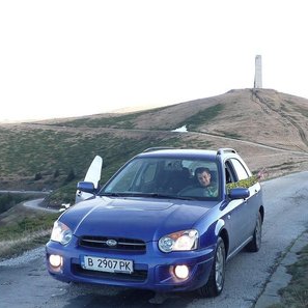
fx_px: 564
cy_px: 153
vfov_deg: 30.6
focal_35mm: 56
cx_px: 167
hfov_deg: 30.5
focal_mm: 5.8
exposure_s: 1/125
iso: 100
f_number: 3.6
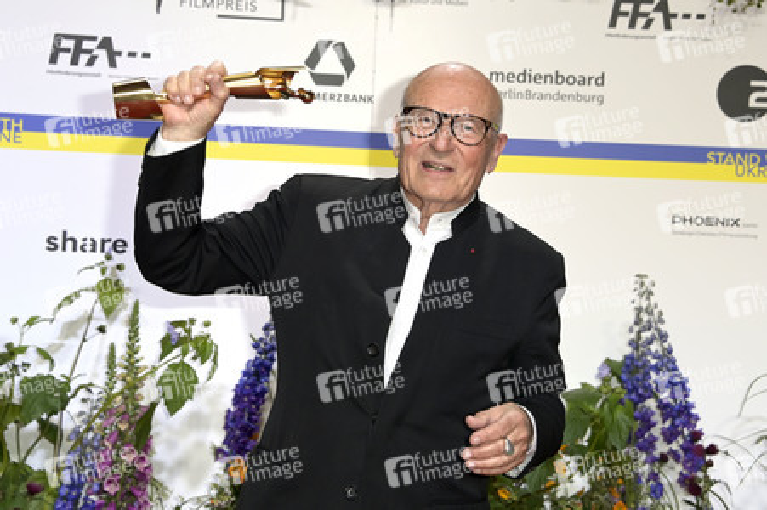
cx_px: 384
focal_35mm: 72
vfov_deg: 18.9
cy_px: 255
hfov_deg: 28.1
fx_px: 1533
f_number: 6.3
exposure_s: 1/250
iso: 800
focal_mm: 72
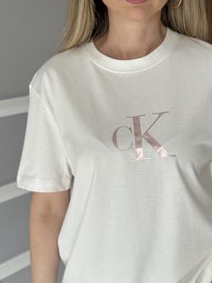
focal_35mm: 72
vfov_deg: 26.8
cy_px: 194
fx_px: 588
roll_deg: +1.4
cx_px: 140
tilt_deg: -16.0
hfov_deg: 20.4
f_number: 1.78
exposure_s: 1/91
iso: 100
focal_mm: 6.76
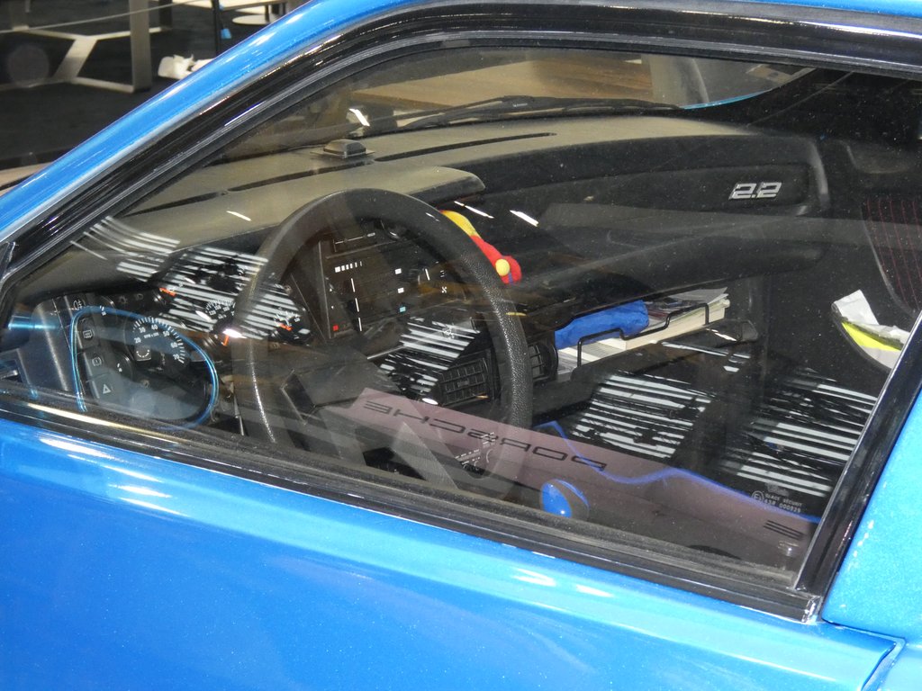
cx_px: 461
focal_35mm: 85
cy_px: 346
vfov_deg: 17.4
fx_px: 2264
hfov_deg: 23.0
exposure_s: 1/60
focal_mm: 15.2
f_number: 4.6
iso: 1000
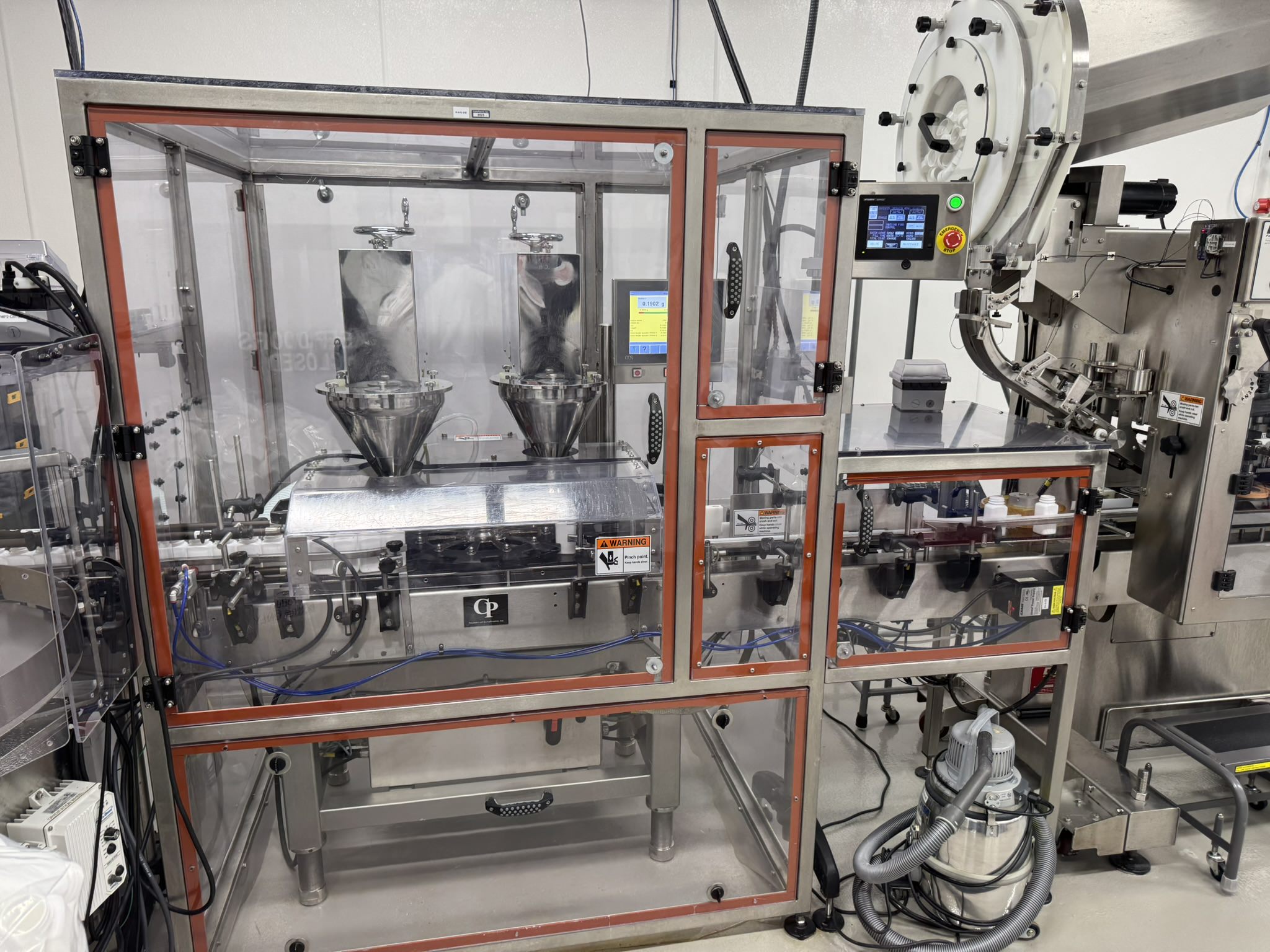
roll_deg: -0.4
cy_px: 476
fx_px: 881
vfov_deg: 56.8
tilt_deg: -14.6
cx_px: 635
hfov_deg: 71.6
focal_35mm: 24
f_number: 1.78
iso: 125
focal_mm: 6.76
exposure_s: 1/120
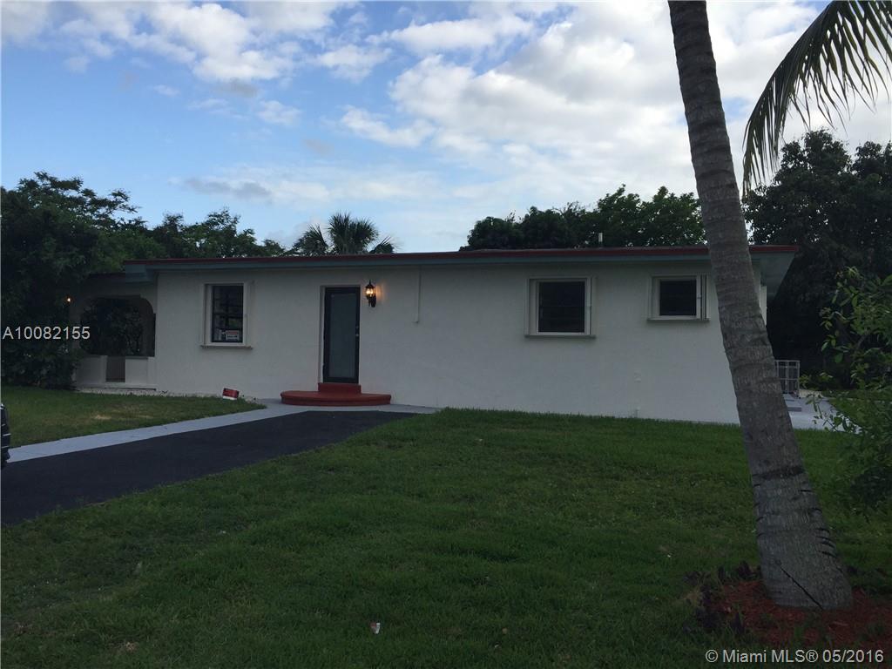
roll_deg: -1.5
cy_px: 334
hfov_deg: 61.7
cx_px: 446
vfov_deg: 48.2
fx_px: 747
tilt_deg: +2.3
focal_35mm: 29
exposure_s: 1/1099
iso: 32
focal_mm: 4.15
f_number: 2.2
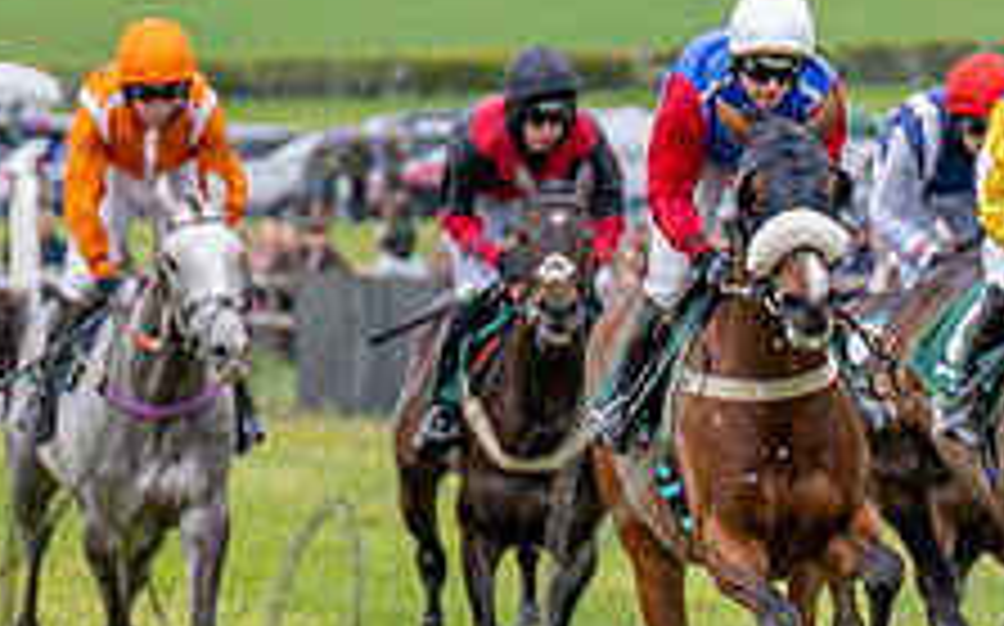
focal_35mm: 463
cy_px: 588
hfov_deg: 4.5
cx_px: 1214
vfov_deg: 2.8
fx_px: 12659
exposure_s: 1/1600
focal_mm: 73
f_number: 2.8
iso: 200
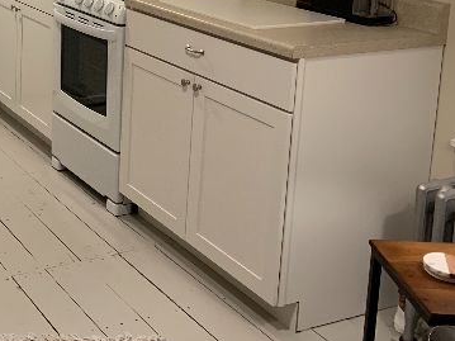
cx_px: -8
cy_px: -16
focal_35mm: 58
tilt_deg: -6.9
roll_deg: -1.4
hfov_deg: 30.7
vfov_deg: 23.9
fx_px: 762
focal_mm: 4.25
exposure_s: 1/60
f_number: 1.8
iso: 160
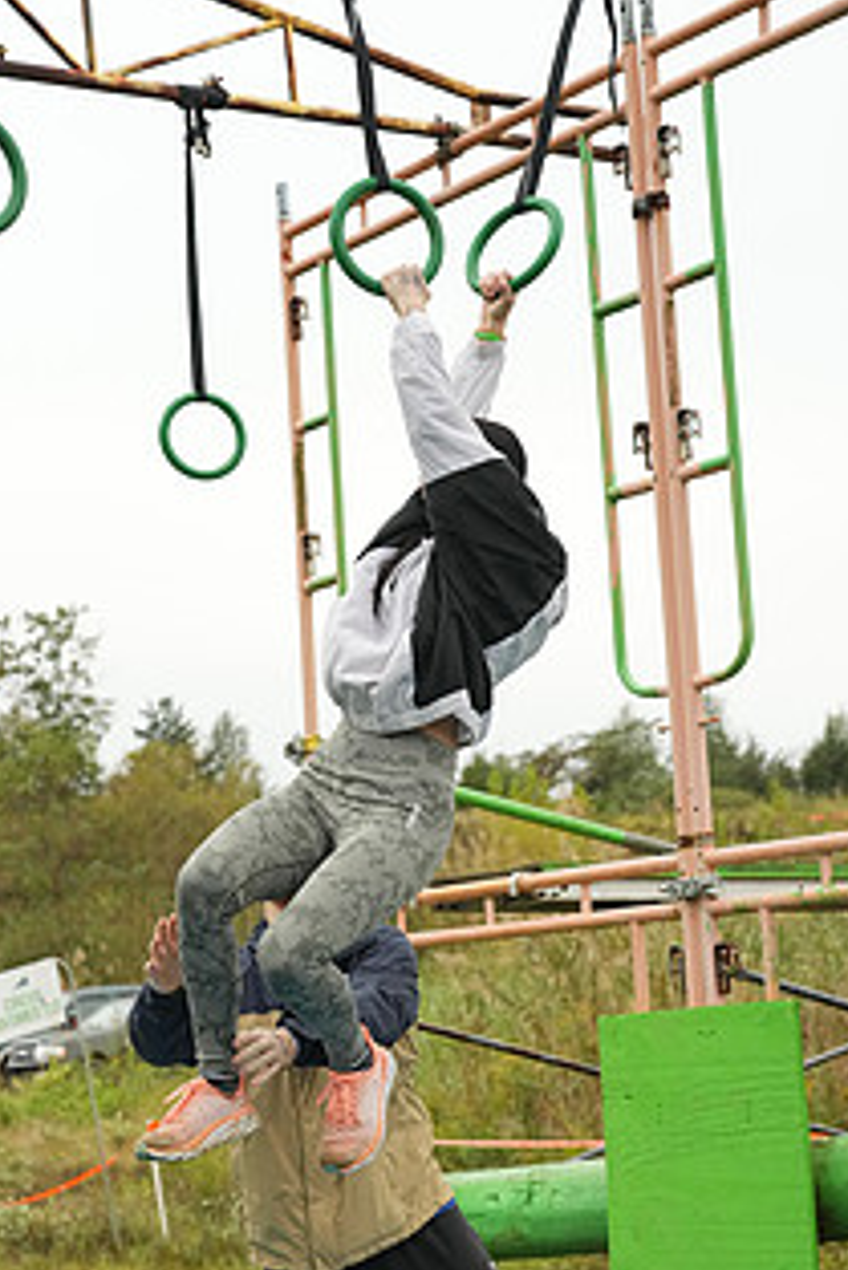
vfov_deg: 29.0
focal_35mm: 69
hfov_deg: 19.7
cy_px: 864
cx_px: 329
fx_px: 2435
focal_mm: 48
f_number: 4
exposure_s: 1/2000
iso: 2500
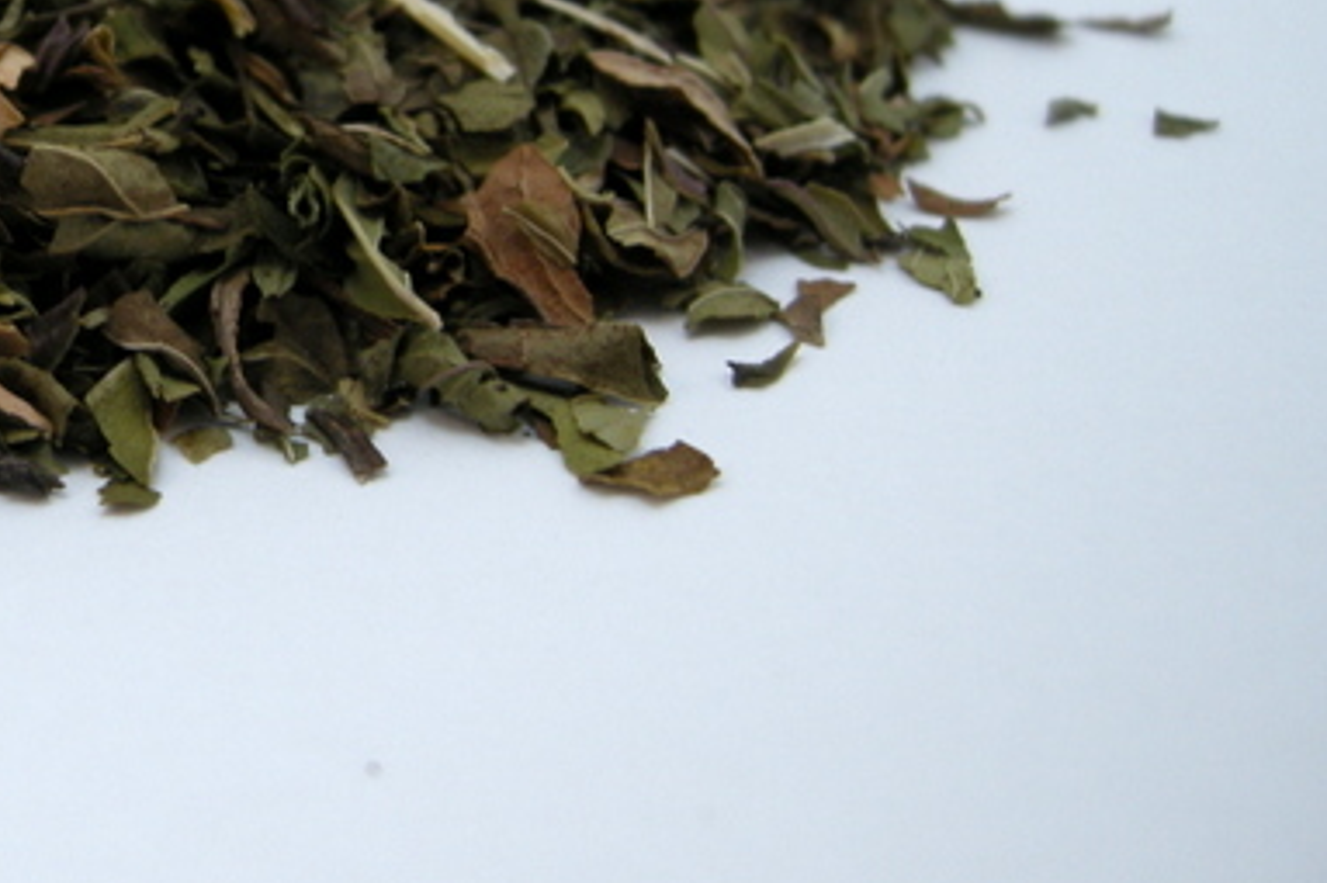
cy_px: 145
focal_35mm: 76
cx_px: -24
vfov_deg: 17.7
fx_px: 2800
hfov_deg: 25.3
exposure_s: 1/74
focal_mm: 7.5
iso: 64
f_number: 3
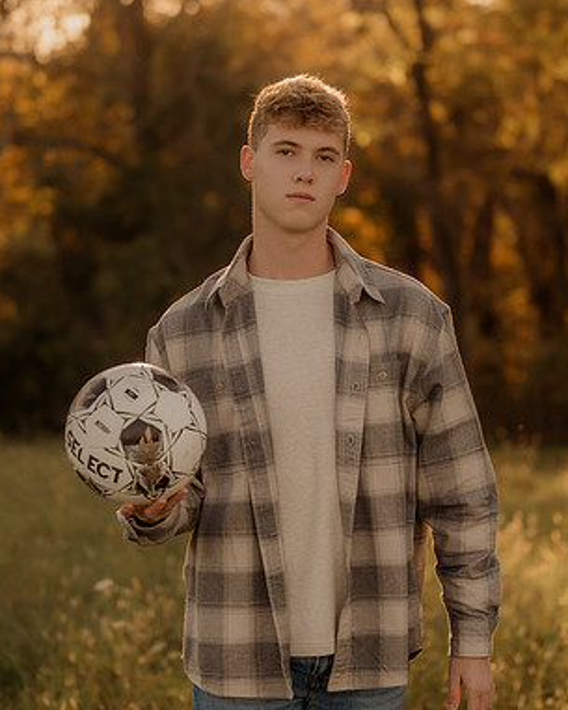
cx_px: 257
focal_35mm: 107
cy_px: 354
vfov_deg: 17.9
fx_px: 2248
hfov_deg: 14.4
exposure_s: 1/1250
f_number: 1.8
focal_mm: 50
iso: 250
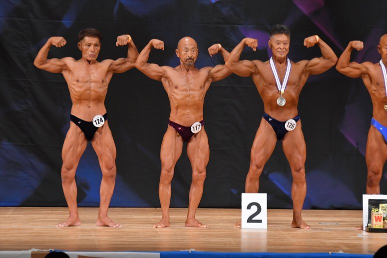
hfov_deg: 8.1
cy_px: 129
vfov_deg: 5.4
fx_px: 2740
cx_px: 194
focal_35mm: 255
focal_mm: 170
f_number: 5.6
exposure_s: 1/400
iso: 4500
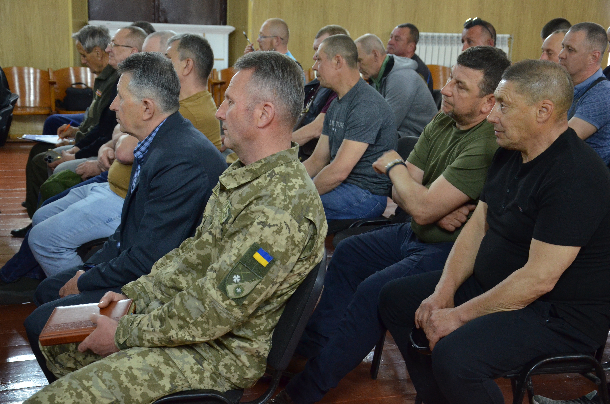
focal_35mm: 57
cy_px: 202
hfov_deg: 35.1
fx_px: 964
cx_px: 305
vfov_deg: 23.7
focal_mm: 38
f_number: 4.5
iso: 1600
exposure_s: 1/25
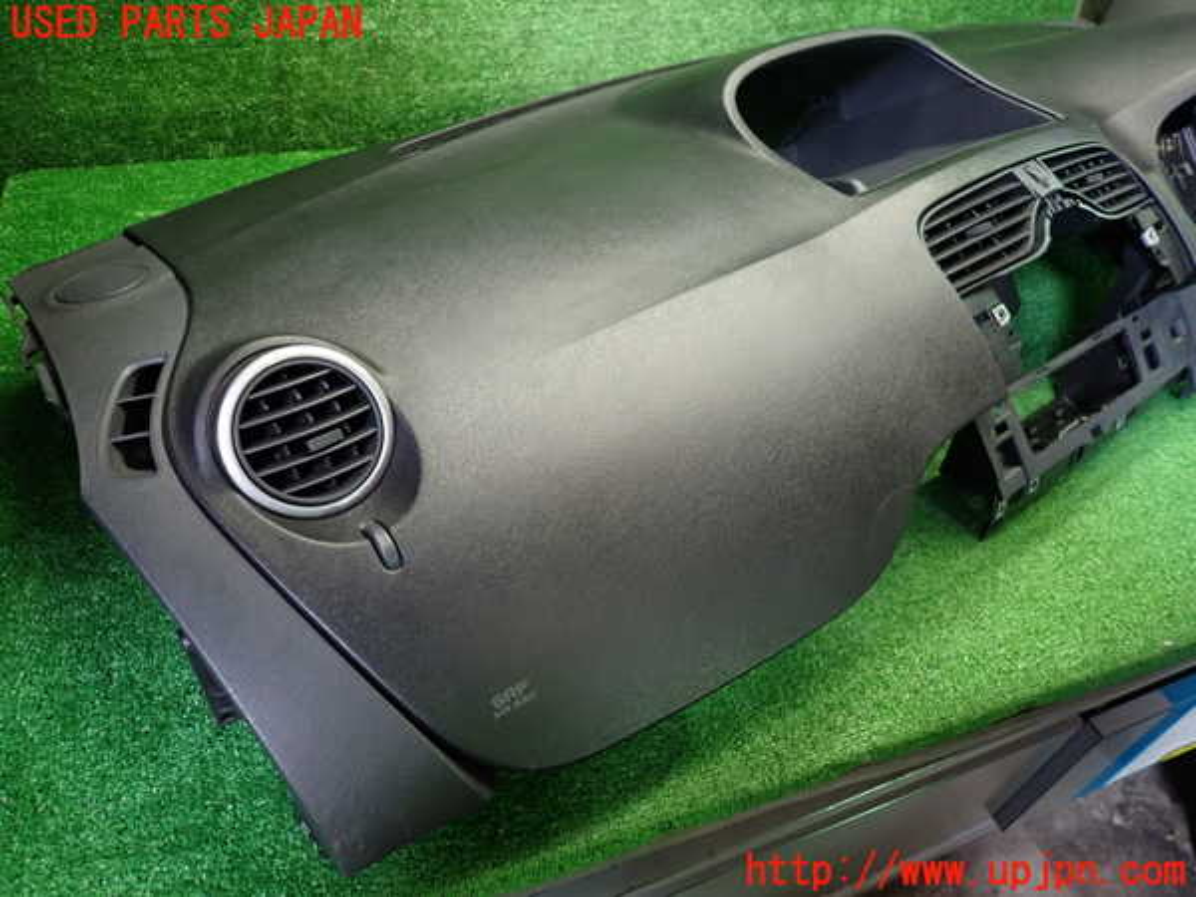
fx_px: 864
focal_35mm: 25
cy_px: 448
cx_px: 598
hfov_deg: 69.4
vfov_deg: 54.9
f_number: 2
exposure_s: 1/30
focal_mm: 4.5
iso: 250
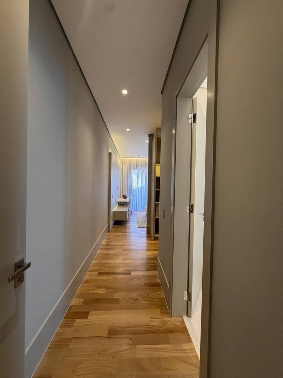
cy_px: 189
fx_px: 153
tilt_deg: +0.5
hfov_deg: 85.7
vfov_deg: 102.1
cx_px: 142
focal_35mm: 14
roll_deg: -1.8
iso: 320
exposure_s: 1/120
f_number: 2.2
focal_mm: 2.22
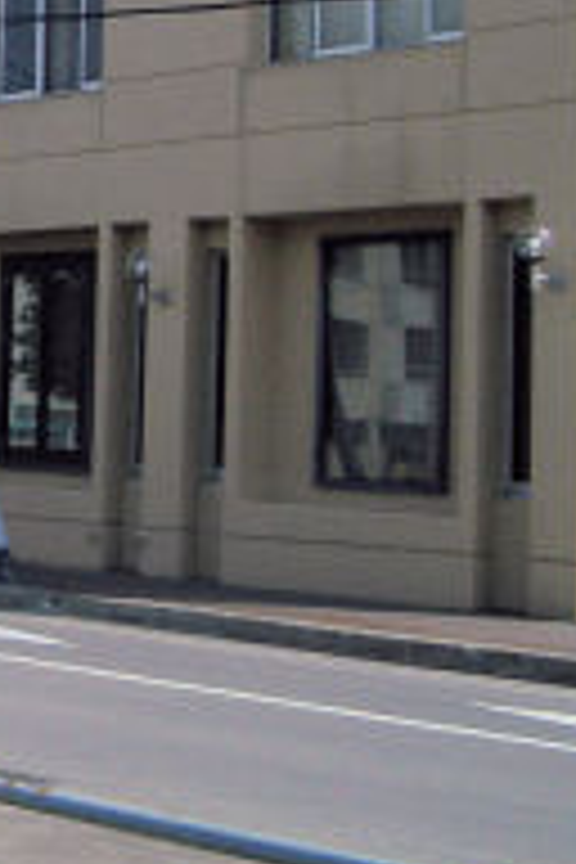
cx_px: -351
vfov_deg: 20.7
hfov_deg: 13.1
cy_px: 140
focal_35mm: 97
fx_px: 2328
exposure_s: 1/1600
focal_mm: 5.8
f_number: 4.3
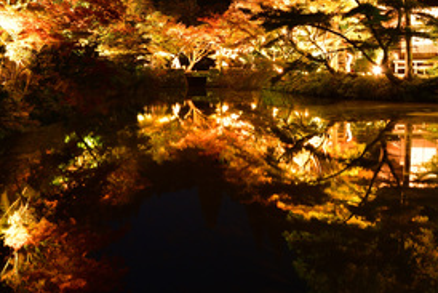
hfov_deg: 46.3
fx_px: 511
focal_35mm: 42
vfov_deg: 31.6
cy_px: 90
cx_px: 240
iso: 100
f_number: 10
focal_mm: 16
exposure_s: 15
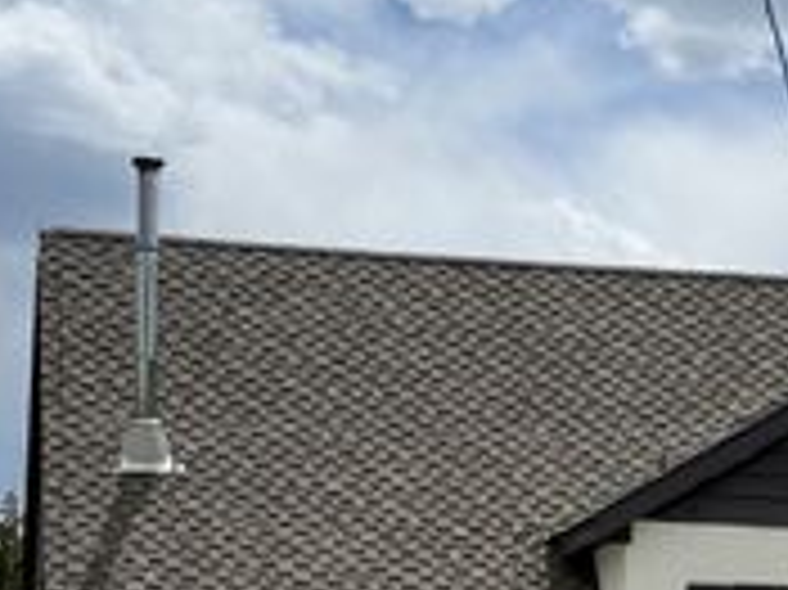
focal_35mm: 137
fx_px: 3117
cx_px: 743
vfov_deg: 10.6
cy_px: 714
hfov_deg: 14.2
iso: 64
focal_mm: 6.76
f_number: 1.78
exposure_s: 1/7143
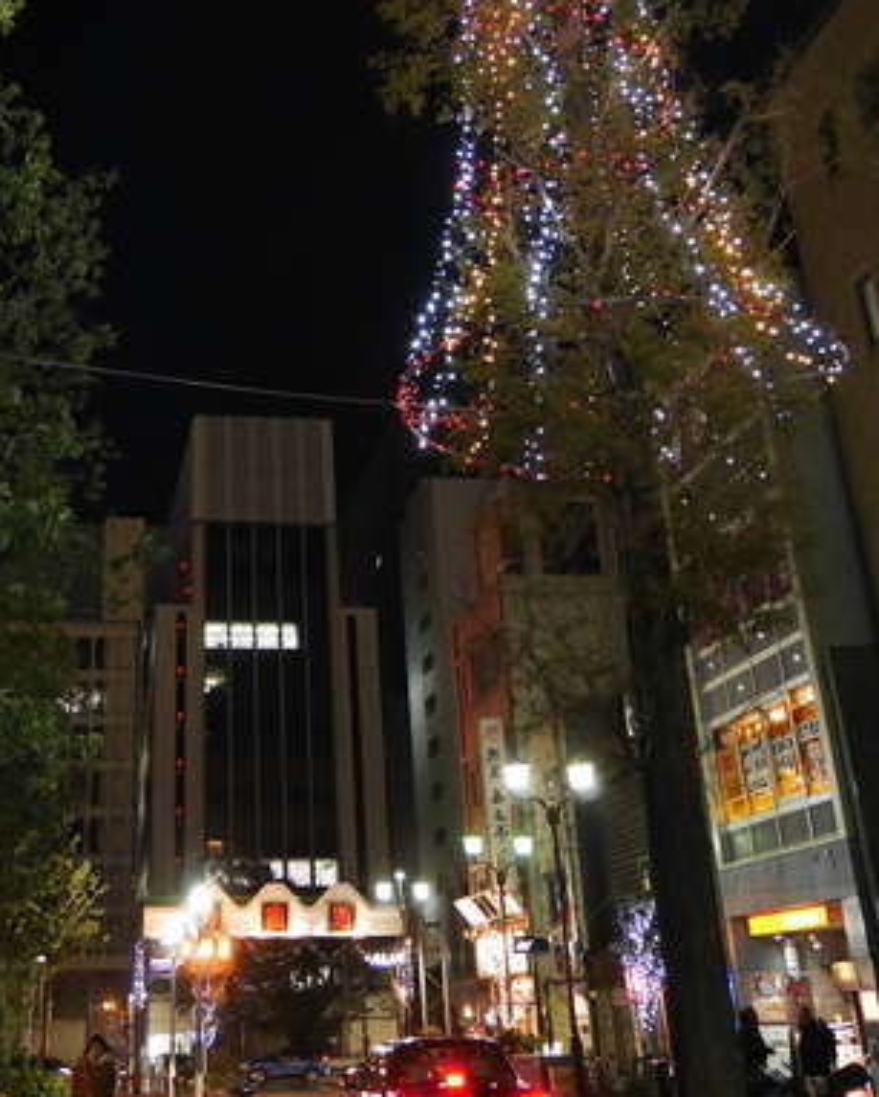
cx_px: 271
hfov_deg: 32.4
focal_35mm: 46
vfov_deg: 39.3
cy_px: 287
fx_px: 1495
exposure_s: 1/50
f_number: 3.7
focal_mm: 15
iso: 3200
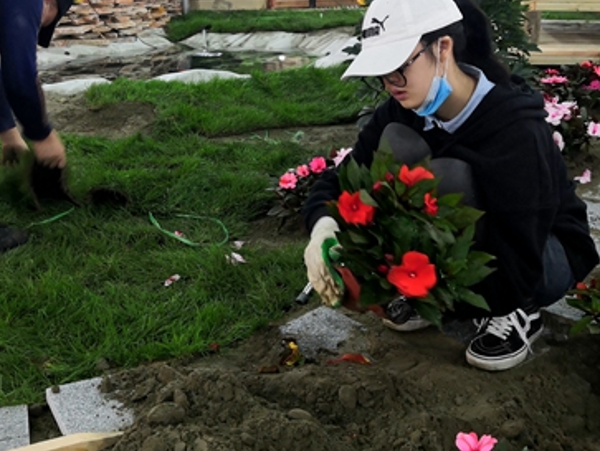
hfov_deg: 36.5
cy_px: 130
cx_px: 210
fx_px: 902
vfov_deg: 27.8
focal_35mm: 52
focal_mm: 3.95
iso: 400
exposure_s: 1/50
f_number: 1.8
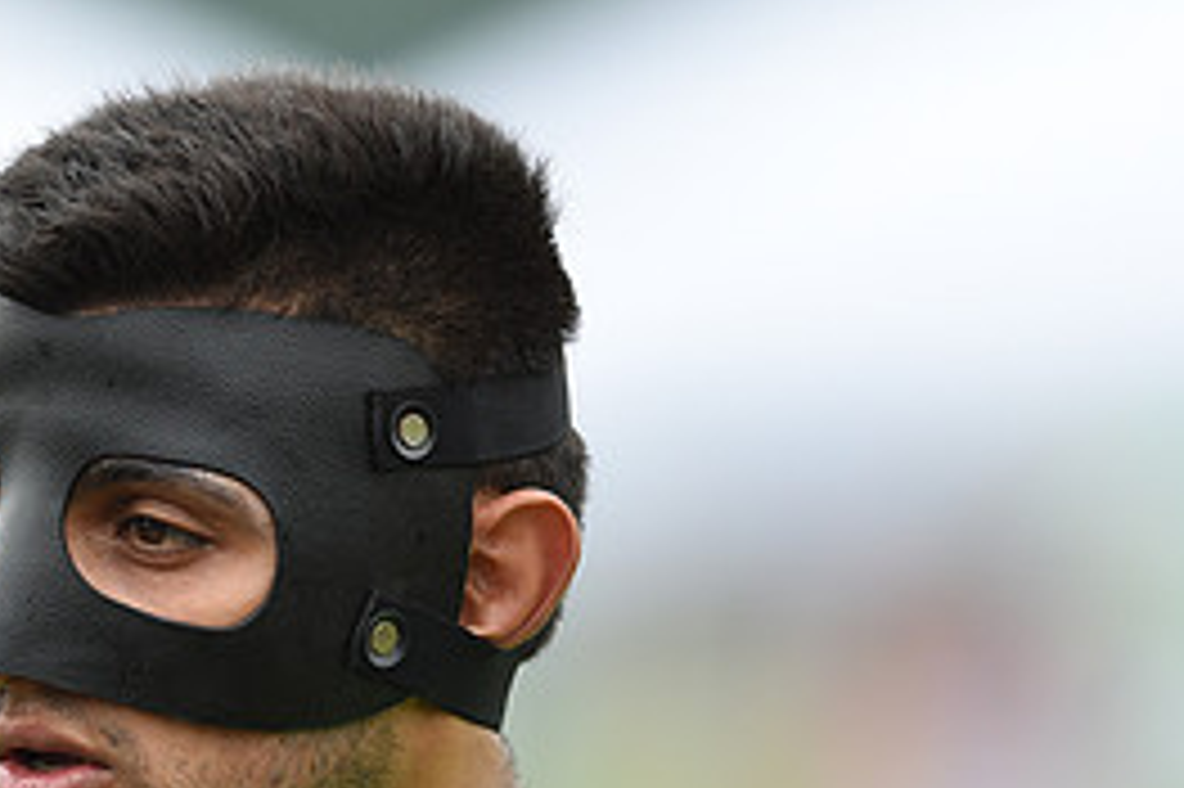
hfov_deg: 2.3
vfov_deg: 1.6
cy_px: 736
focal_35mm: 882
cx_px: 162
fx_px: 28989
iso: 400
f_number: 2.8
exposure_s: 1/1250
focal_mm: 400
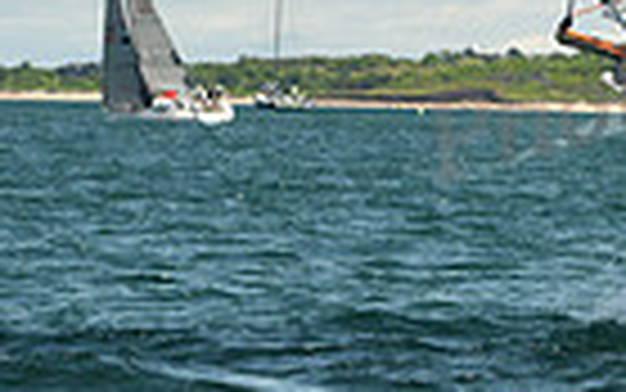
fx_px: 7271
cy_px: -232
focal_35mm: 426
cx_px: 1297
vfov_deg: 3.1
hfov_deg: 4.8
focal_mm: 100
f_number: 5.6
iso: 320
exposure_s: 1/640
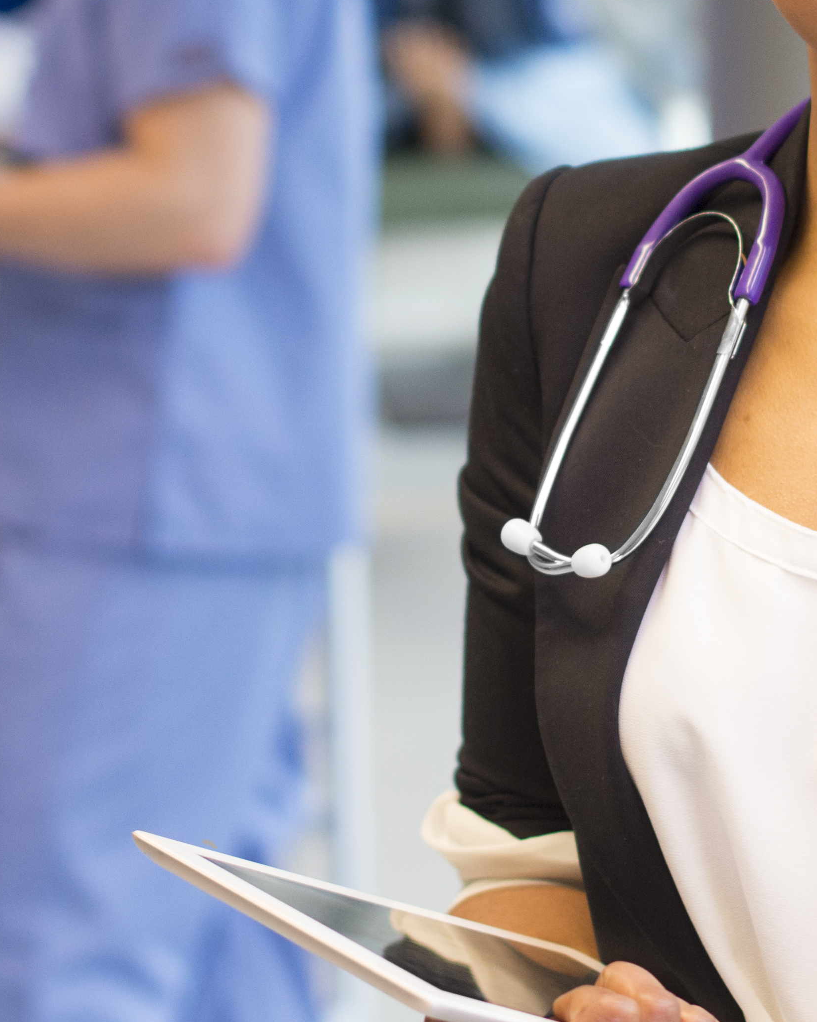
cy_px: 208
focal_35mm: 168
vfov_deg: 11.4
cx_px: 361
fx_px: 5077
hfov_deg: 9.2
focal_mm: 50
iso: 640
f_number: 2.5
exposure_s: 1/320
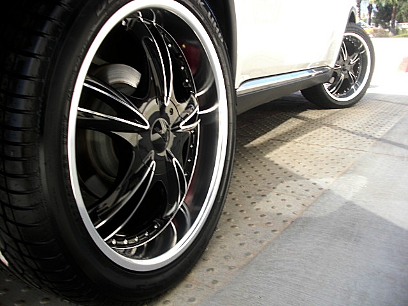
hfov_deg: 51.4
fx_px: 424
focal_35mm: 36
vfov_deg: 39.7
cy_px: 153
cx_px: 204
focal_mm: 6.3
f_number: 2.8
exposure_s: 1/160
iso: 50
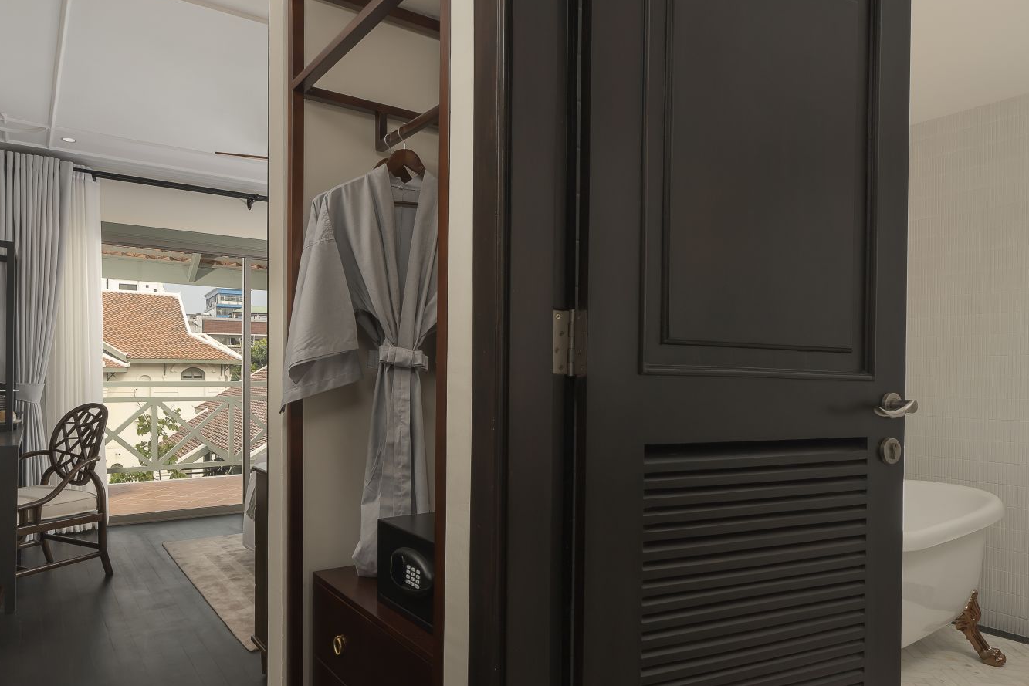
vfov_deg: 53.0
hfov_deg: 73.7
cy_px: 382
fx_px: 686
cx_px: 482
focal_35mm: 24
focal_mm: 16
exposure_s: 1/160
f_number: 13
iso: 250
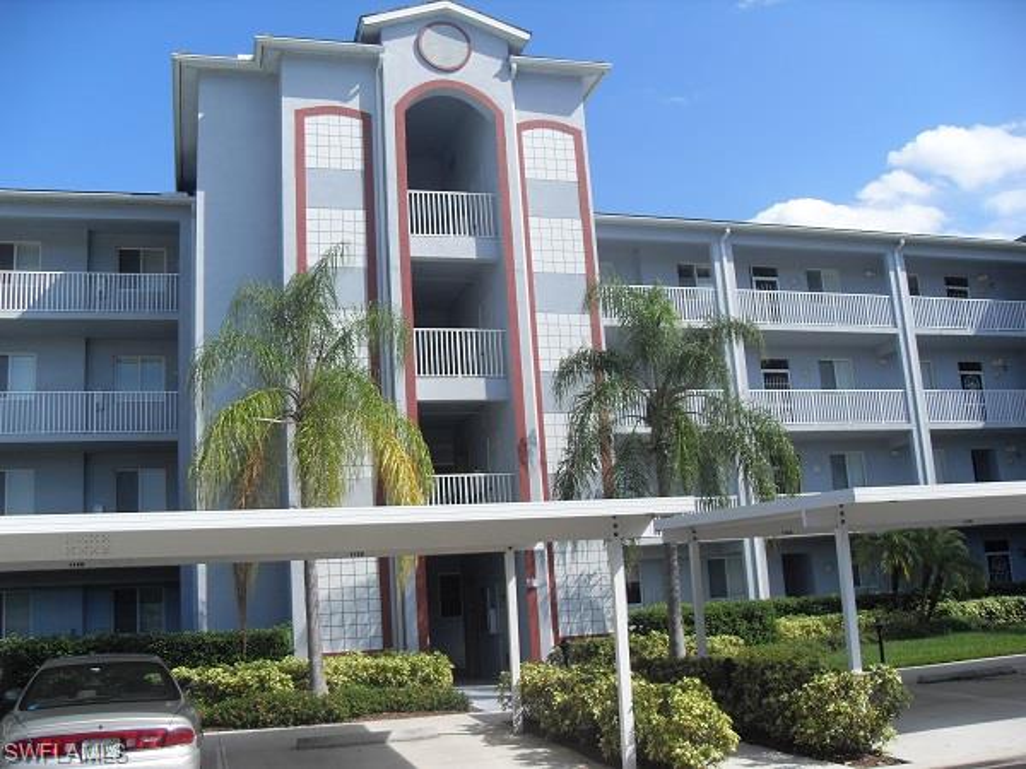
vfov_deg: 41.8
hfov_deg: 54.0
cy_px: 384
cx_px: 513
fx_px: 1008
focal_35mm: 34
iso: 80
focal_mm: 6.3
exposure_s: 1/250
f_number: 7
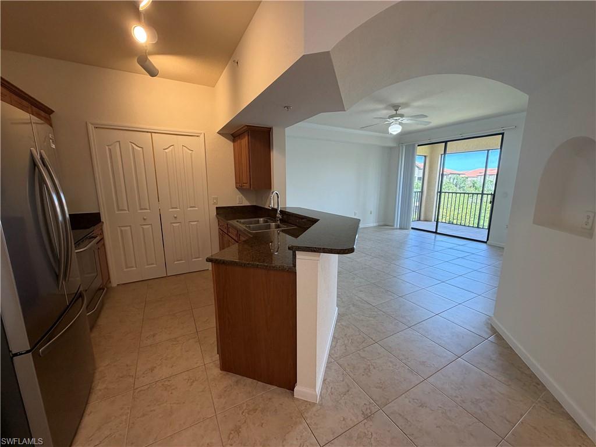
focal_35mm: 14
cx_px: 298
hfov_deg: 102.1
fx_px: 241
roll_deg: +0.5
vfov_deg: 85.7
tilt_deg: -11.1
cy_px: 224
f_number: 2.2
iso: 250
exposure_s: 1/120
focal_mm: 2.22
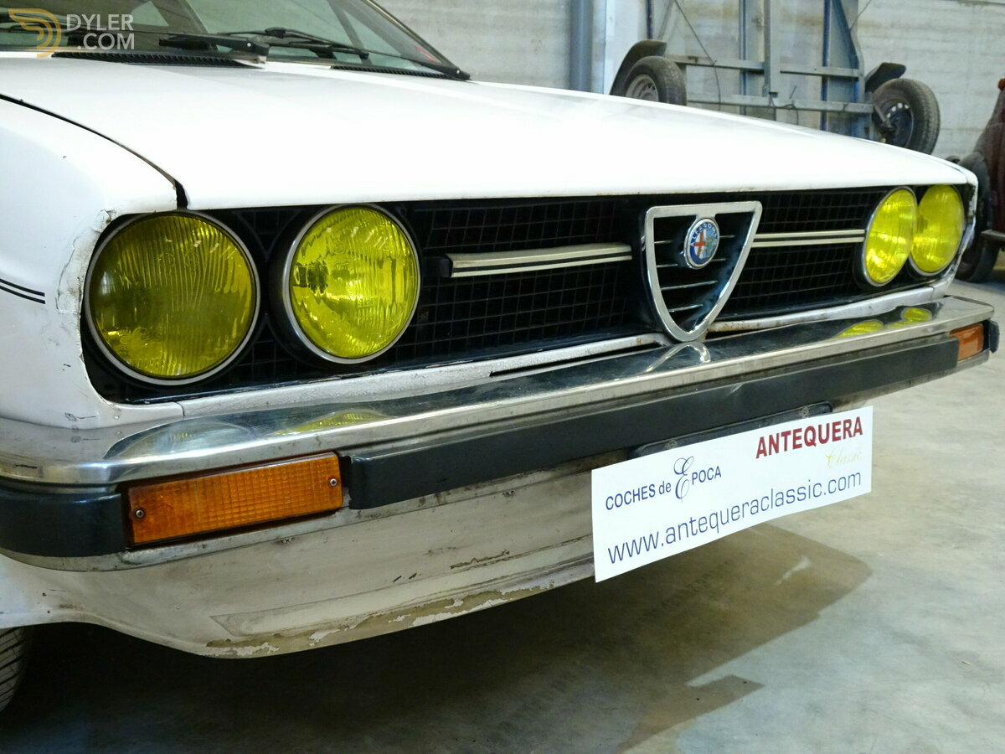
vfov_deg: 40.7
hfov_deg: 52.6
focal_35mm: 35
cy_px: 377
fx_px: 1016
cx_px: 502
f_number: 4
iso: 800
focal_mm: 5.98
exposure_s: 1/20
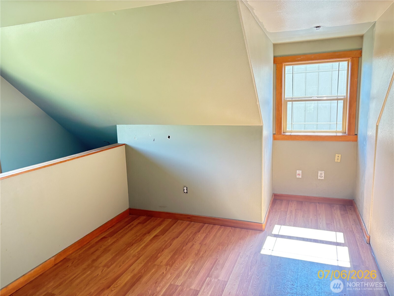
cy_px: 148
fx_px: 296
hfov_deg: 67.3
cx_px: 197
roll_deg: +2.1
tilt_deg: -1.9
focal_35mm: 26
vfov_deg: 53.1
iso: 200
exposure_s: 1/60
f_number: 1.6
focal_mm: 5.96
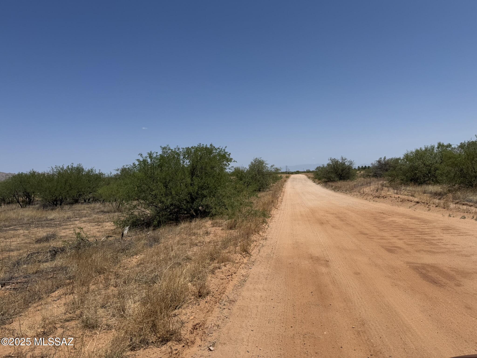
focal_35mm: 24
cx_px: 238
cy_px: 179
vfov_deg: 56.8
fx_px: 331
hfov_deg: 71.6
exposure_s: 1/9009
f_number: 1.78
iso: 80
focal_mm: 6.76
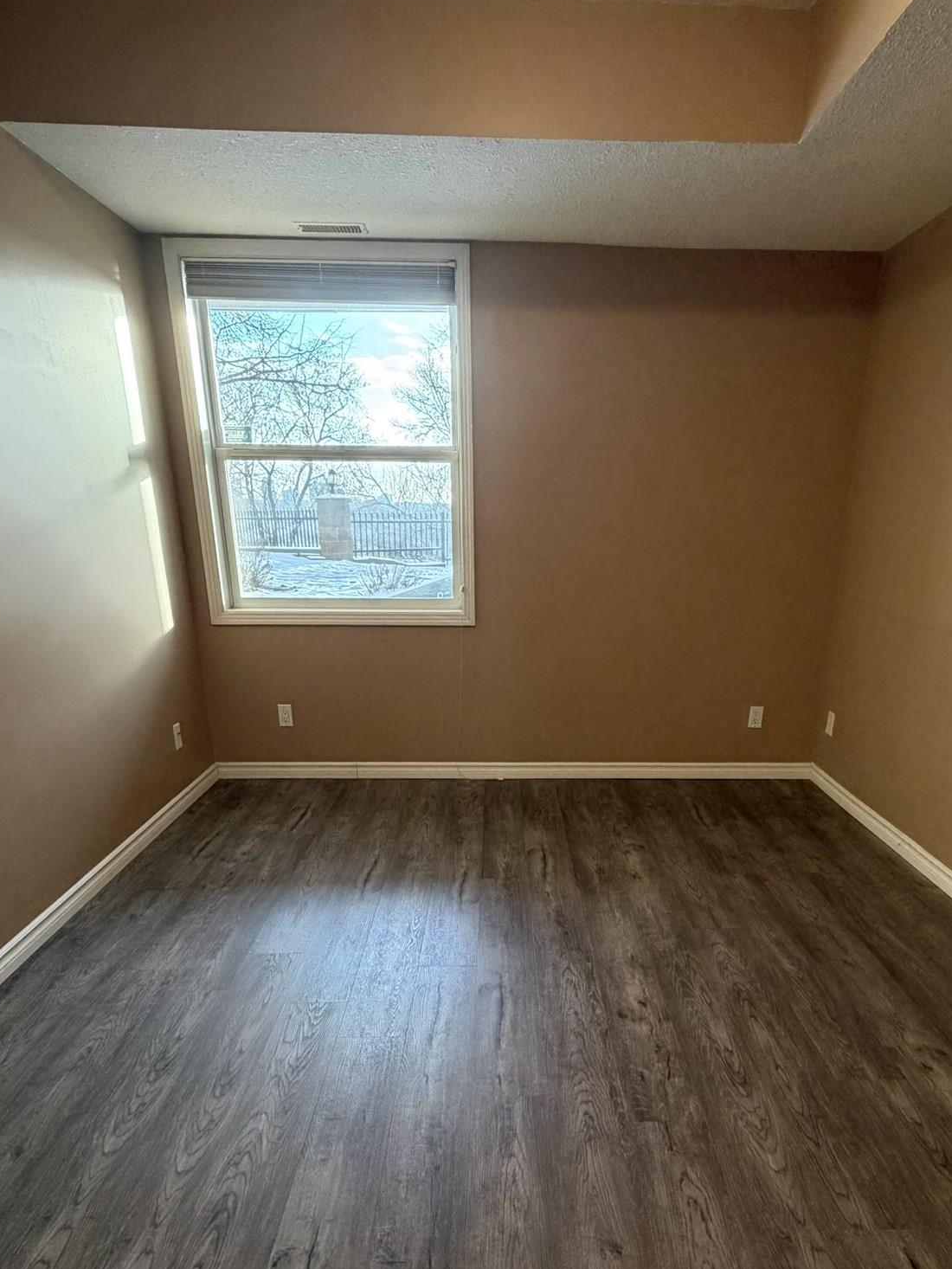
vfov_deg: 74.6
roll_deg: -0.2
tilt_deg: -21.5
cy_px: 817
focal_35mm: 22
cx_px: 526
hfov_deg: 61.0
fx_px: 806
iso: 320
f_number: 2.2
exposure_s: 1/60
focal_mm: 2.22
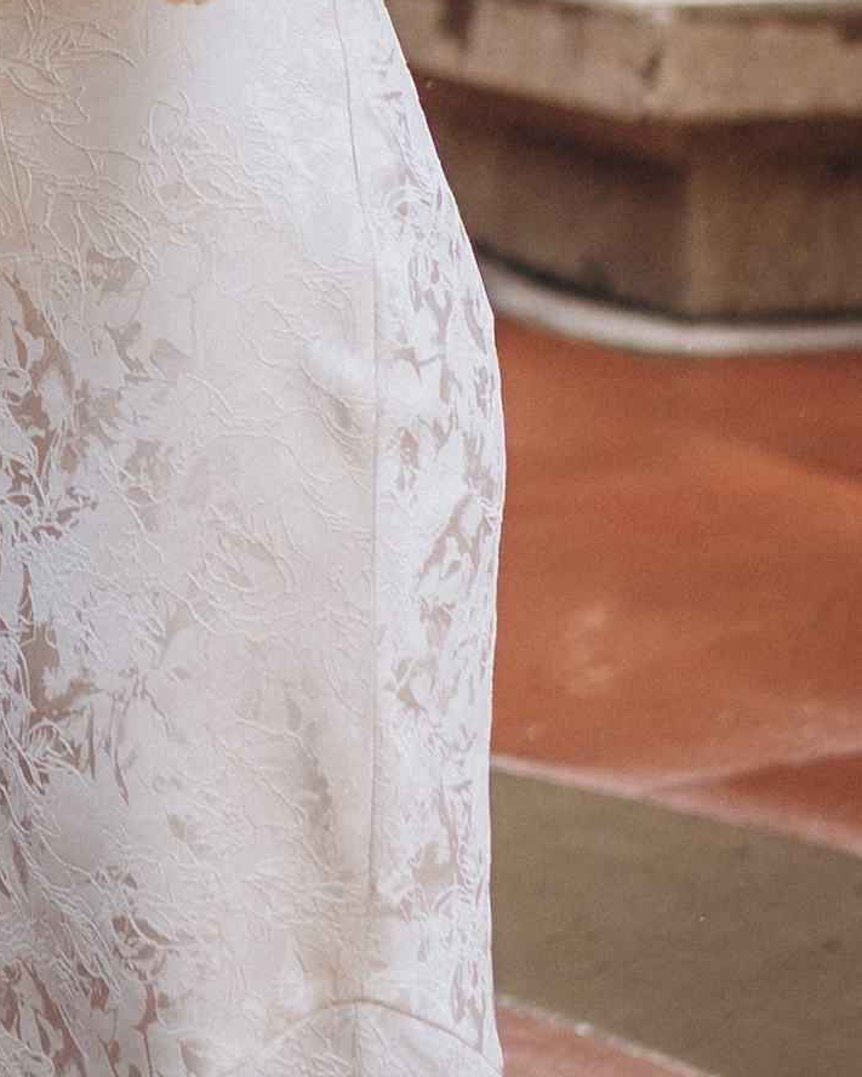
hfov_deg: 7.2
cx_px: -395
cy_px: -805
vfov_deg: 8.8
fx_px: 6725
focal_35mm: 211
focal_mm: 35
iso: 100
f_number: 1.8
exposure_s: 1/4000
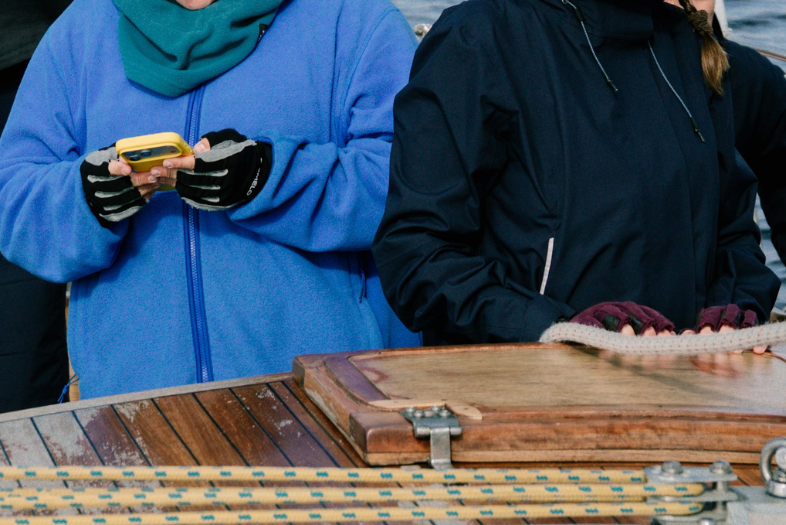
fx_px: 3188
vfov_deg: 9.3
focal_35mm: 146
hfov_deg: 14.0
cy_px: -142
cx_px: 253
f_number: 3.5
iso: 160
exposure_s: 1/3200
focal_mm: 34
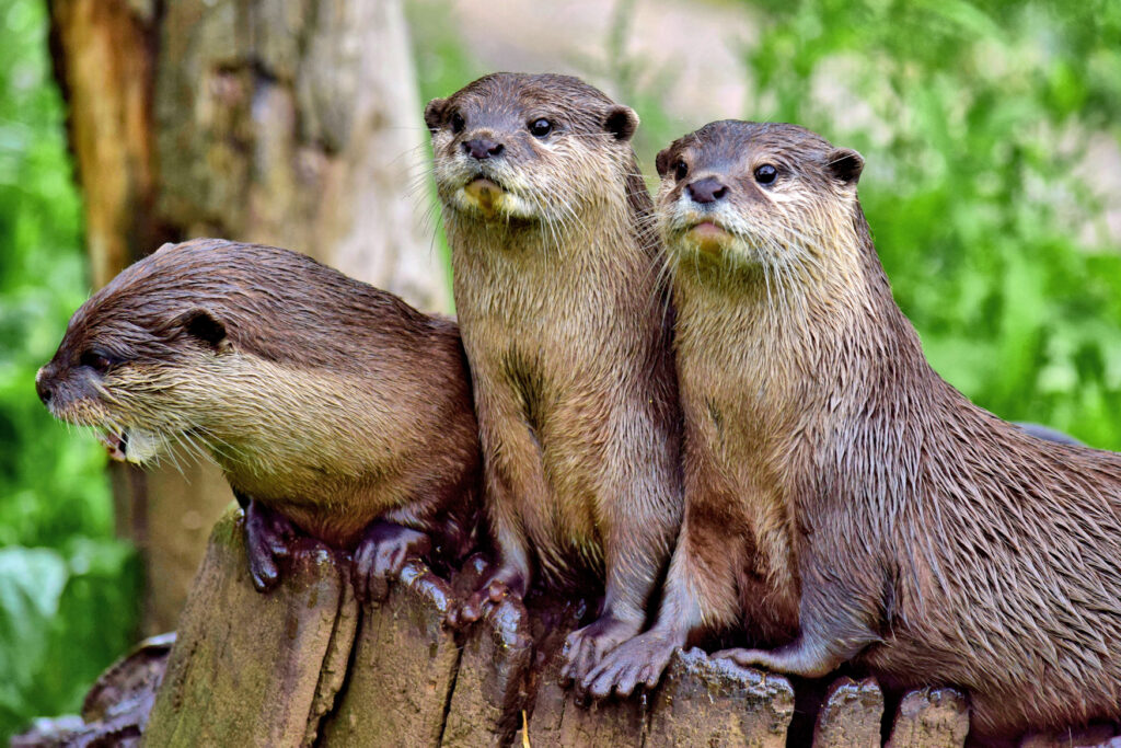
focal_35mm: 255
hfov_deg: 8.1
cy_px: 374
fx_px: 7941
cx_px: 560
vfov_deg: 5.4
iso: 400
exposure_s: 1/200
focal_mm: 170
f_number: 5.6
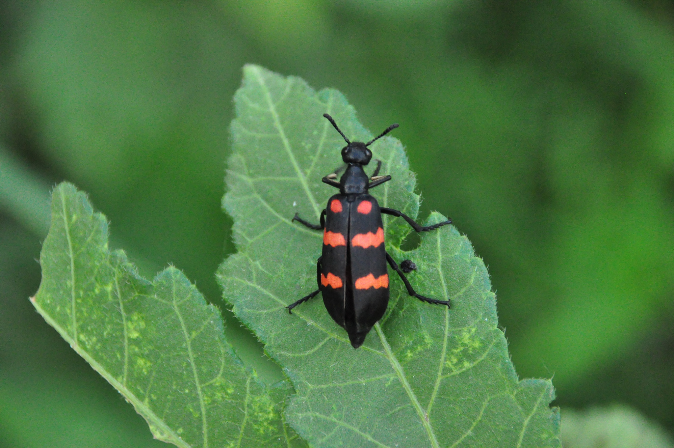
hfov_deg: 11.0
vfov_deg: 7.3
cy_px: 224
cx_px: 337
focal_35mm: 188
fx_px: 3506
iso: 3200
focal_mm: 125
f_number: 6.3
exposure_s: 1/400
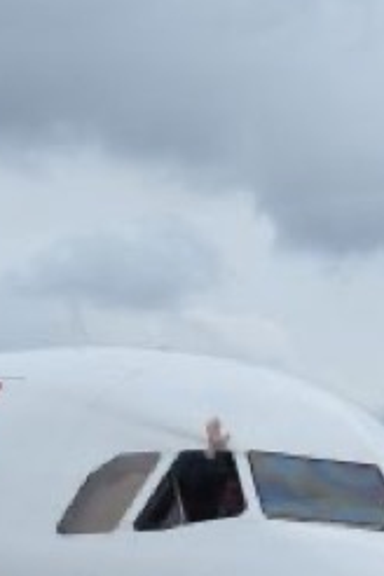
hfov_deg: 7.4
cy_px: 707
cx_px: 299
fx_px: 2960
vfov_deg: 10.9
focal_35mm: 185
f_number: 8
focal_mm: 38
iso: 250
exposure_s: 1/250
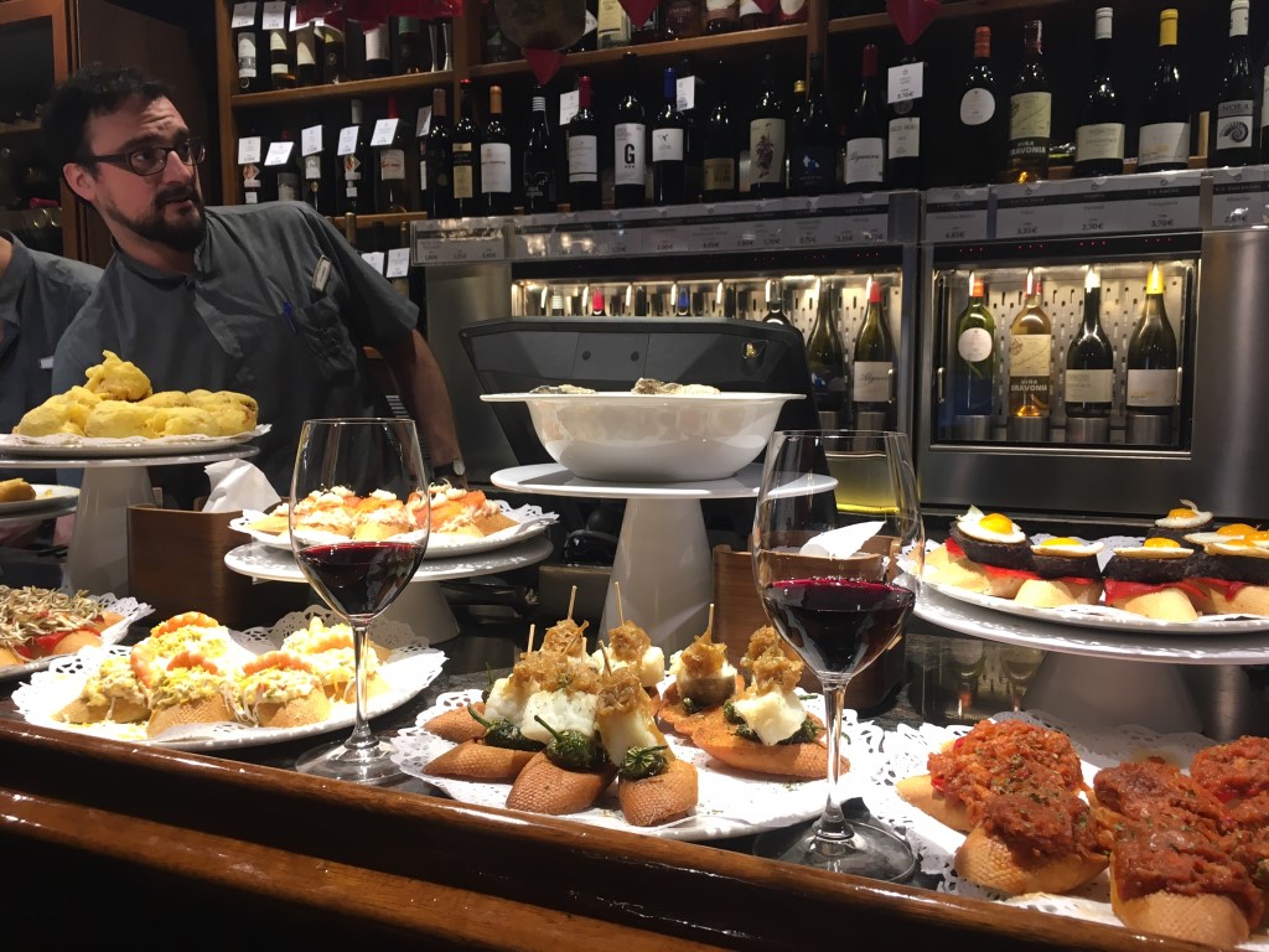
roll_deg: +0.0
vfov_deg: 48.2
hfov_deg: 61.7
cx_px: 634
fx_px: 1063
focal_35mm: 29
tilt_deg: -5.3
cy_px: 476
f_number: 2.2
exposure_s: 1/33
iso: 64
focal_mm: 4.15
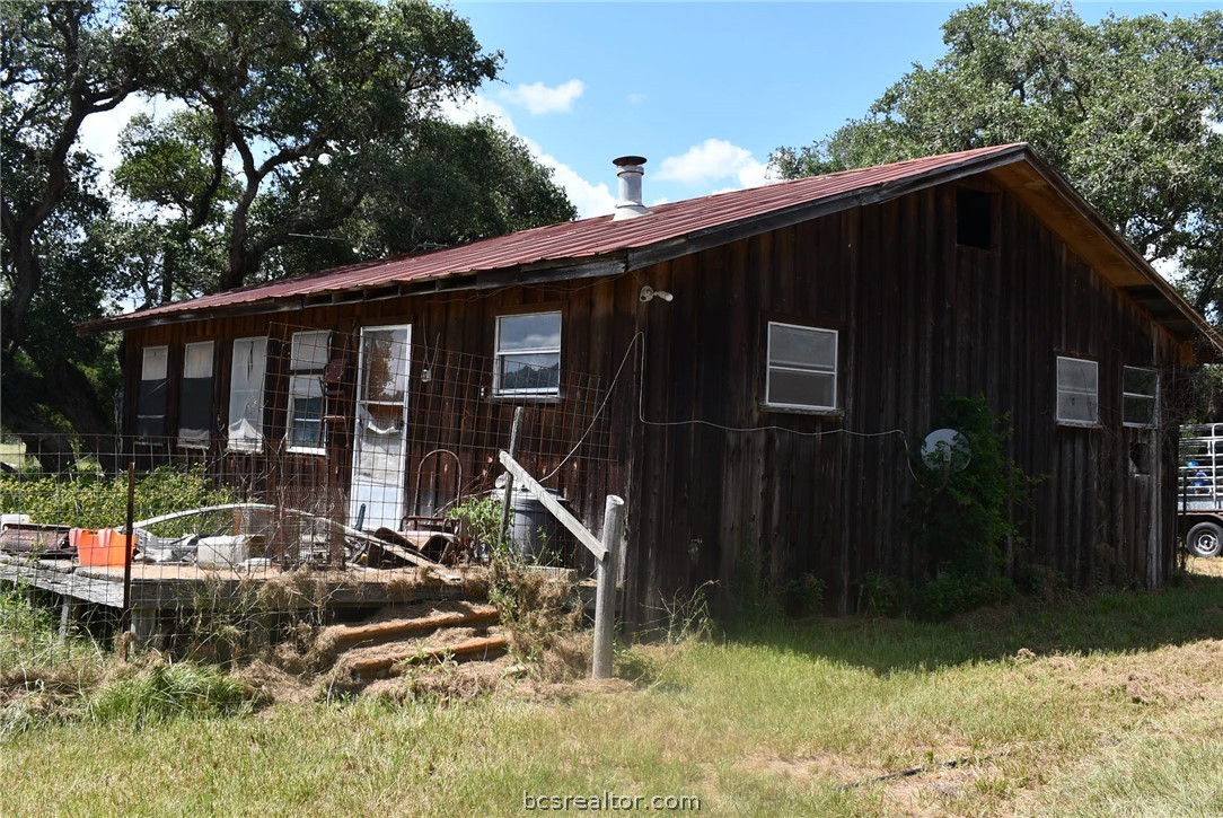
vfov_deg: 36.9
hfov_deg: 53.1
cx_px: 612
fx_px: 1224
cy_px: 409
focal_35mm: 36
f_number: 8
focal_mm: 18
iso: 100
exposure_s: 1/250
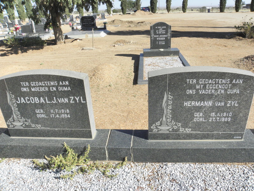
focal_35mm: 26
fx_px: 191
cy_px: 96
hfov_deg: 67.3
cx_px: 127
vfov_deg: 53.1
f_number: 6.3
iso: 200
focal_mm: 4.6
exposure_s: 1/640
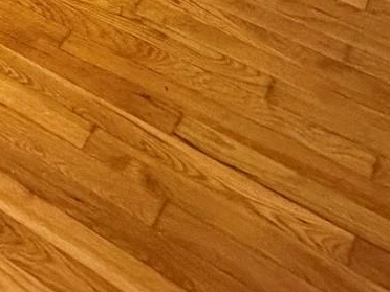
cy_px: -454
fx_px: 868
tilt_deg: -11.8
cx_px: 5
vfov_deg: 13.1
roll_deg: +0.4
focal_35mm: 77
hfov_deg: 24.3
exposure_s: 1/60
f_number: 2.2
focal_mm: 2.22
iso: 640
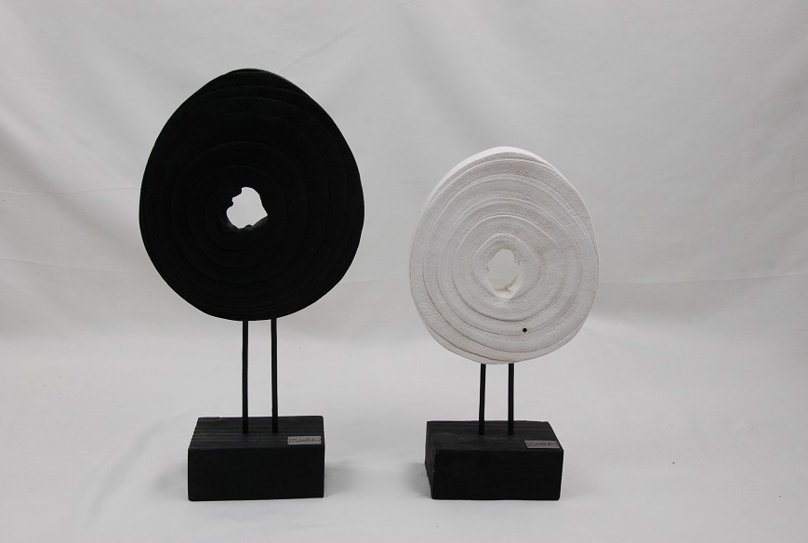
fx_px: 1012
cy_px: 272
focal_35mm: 45
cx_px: 404
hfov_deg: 43.5
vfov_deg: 30.0
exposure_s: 1/30
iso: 800
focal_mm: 30
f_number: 11
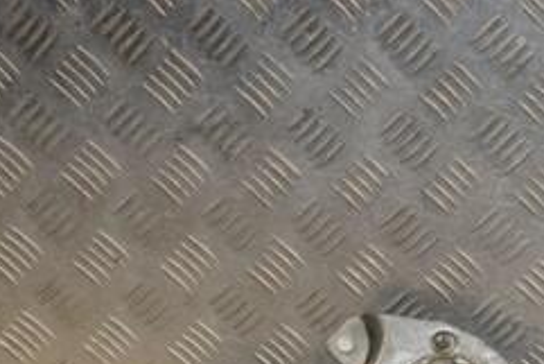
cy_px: 378
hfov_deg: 17.8
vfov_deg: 12.1
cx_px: 553
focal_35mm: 112
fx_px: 1693
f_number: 7.1
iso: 800
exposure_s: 1/200
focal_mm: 30
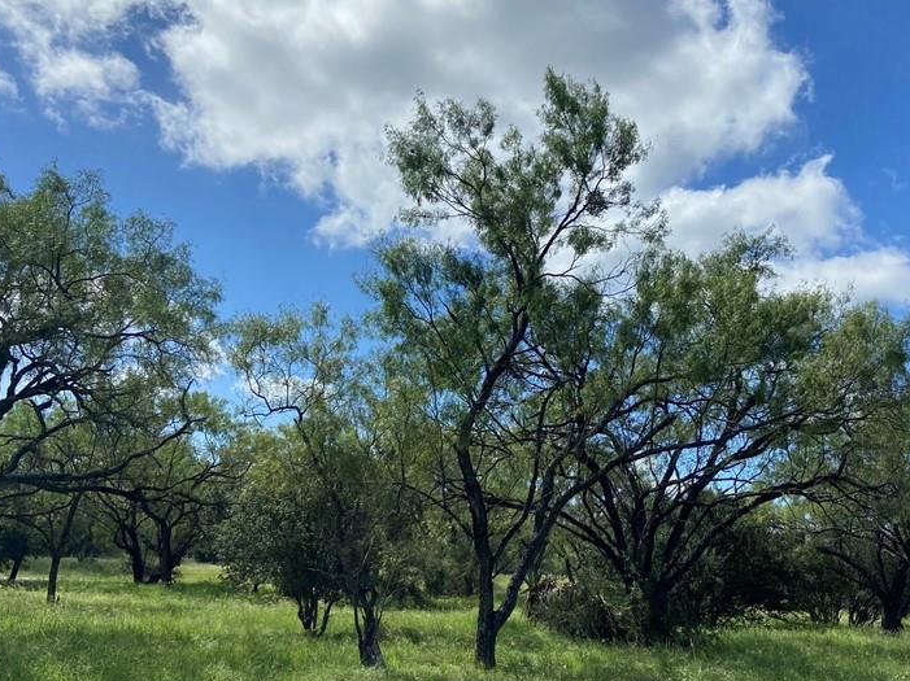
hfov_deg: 48.9
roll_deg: -3.1
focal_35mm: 38
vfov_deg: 37.7
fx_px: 998
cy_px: 363
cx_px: 505
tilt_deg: +10.9
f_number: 1.8
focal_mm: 4.25
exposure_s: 1/3984
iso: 32
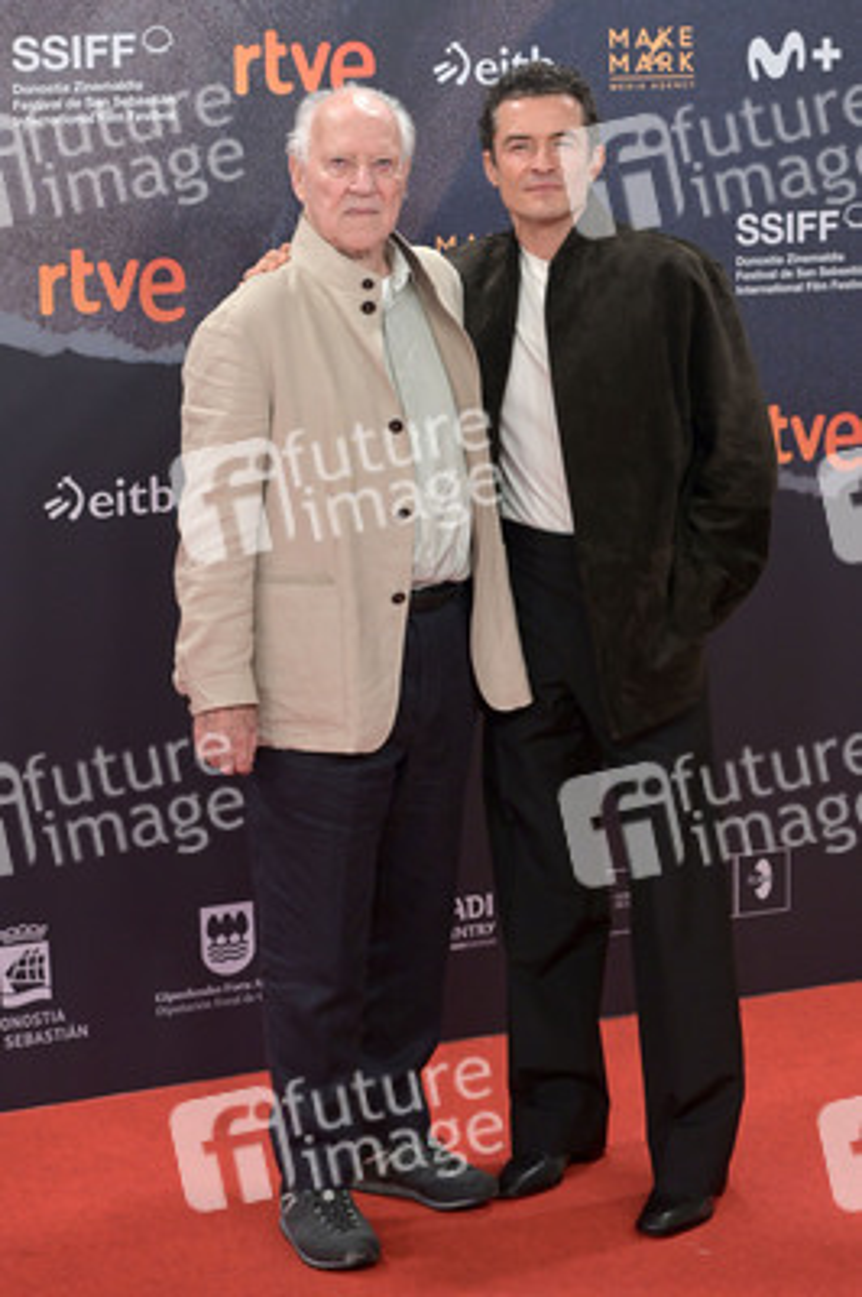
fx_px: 2950
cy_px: 648
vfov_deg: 24.8
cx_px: 431
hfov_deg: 16.6
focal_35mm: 82
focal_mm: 82
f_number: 5
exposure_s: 1/400
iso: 1250
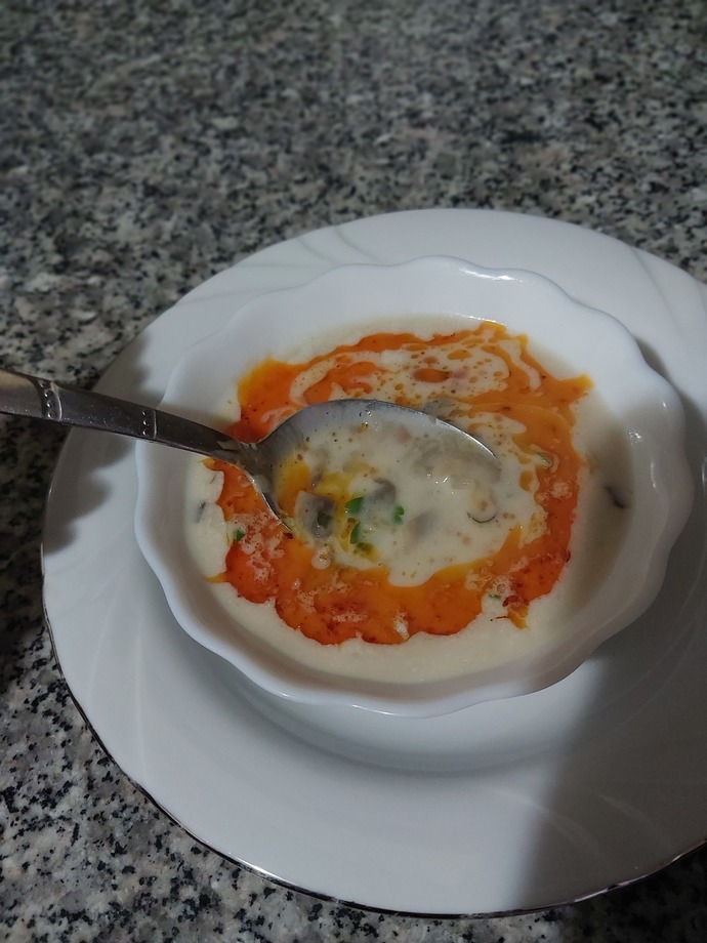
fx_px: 817
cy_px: 472
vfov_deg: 60.0
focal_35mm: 30
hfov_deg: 46.8
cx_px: 354
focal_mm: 4.6
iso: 320
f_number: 1.8
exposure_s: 1/24
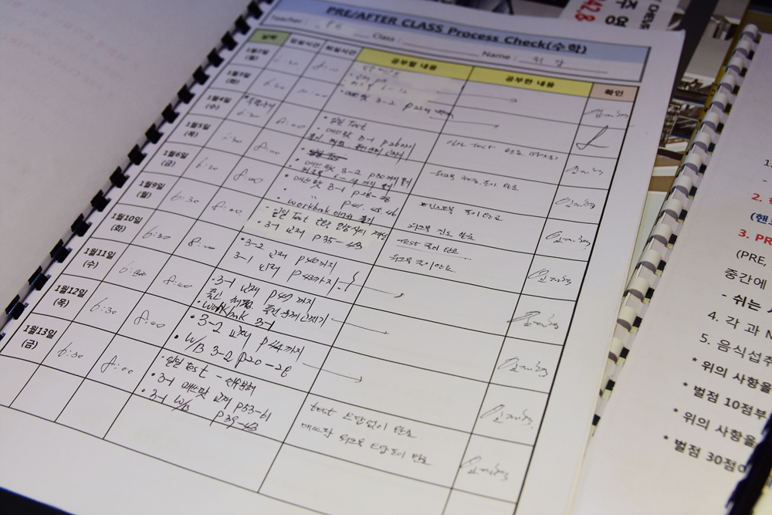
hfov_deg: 45.0
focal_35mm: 44
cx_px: 386
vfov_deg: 30.9
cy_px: 258
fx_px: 933
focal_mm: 29
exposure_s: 1/125
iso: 640
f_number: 5.6
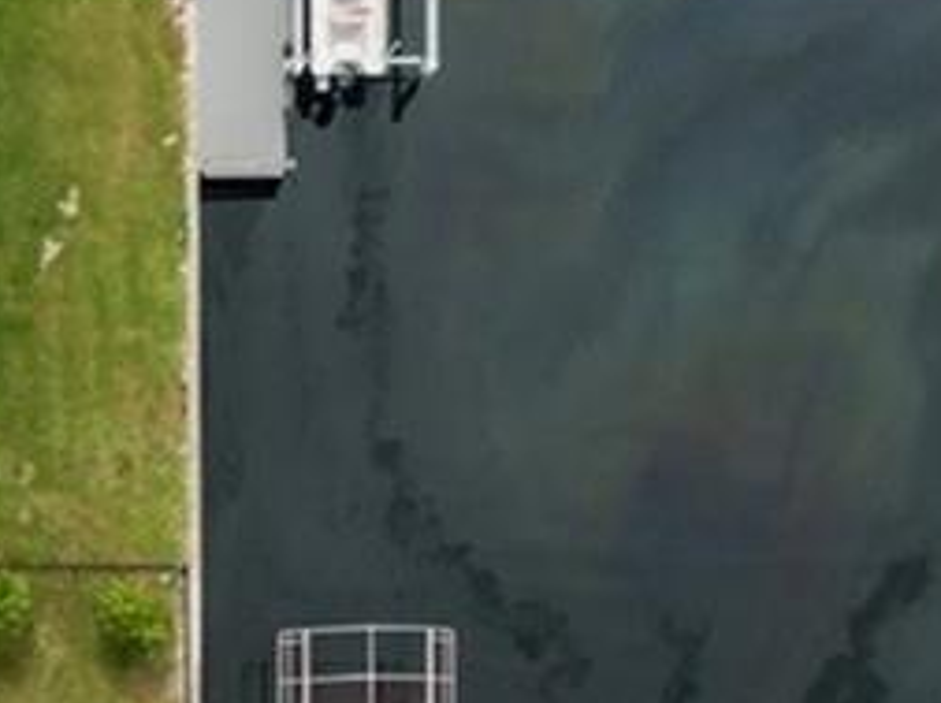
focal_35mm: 152
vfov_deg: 9.4
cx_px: -264
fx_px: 4126
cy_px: 1159
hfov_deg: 12.6
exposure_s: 1/3200
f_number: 2.8
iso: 190
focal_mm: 12.29
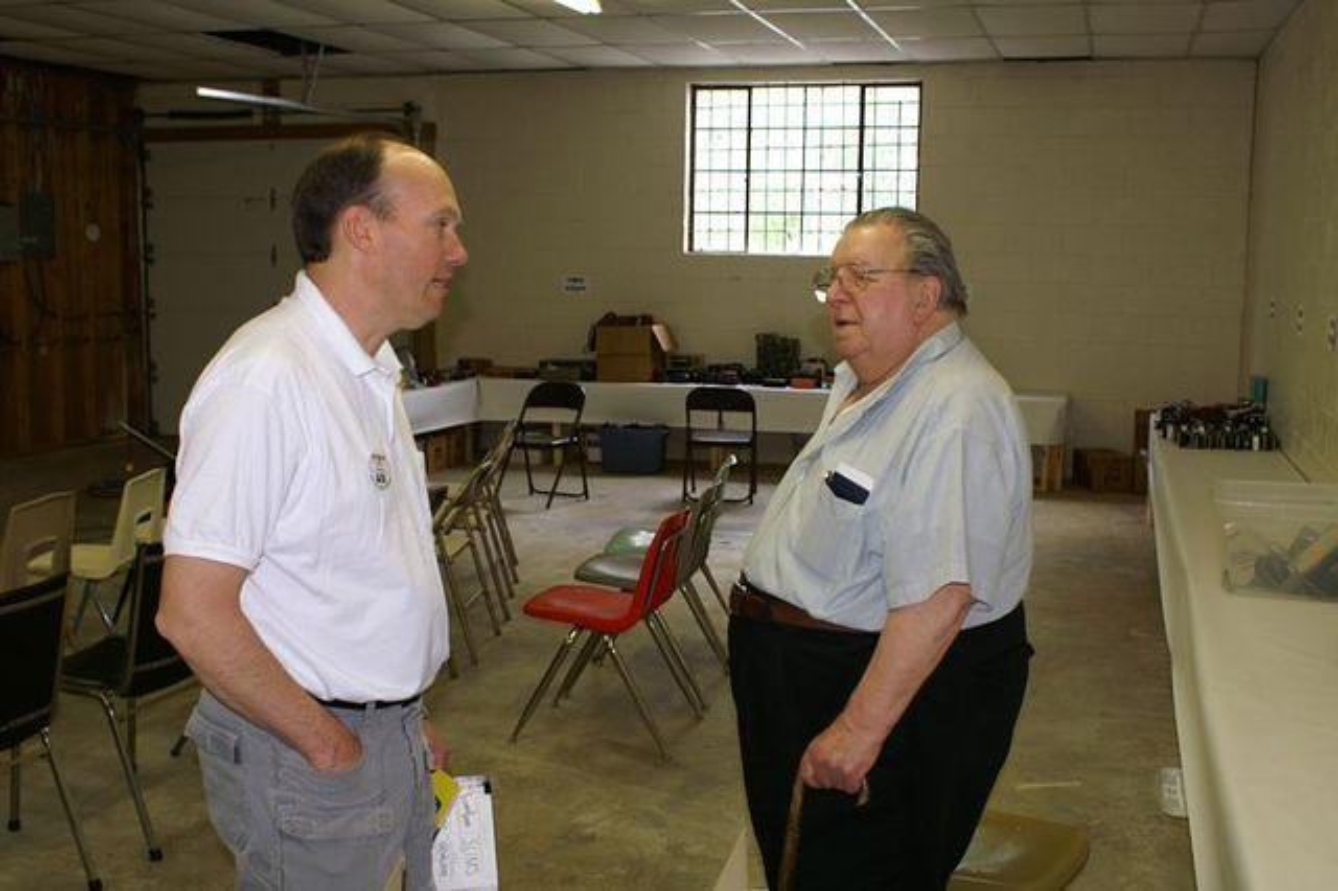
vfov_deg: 34.2
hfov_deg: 49.6
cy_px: 446
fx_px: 1449
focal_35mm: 39
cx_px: 669
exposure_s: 1/60
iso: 400
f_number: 4.5
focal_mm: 26
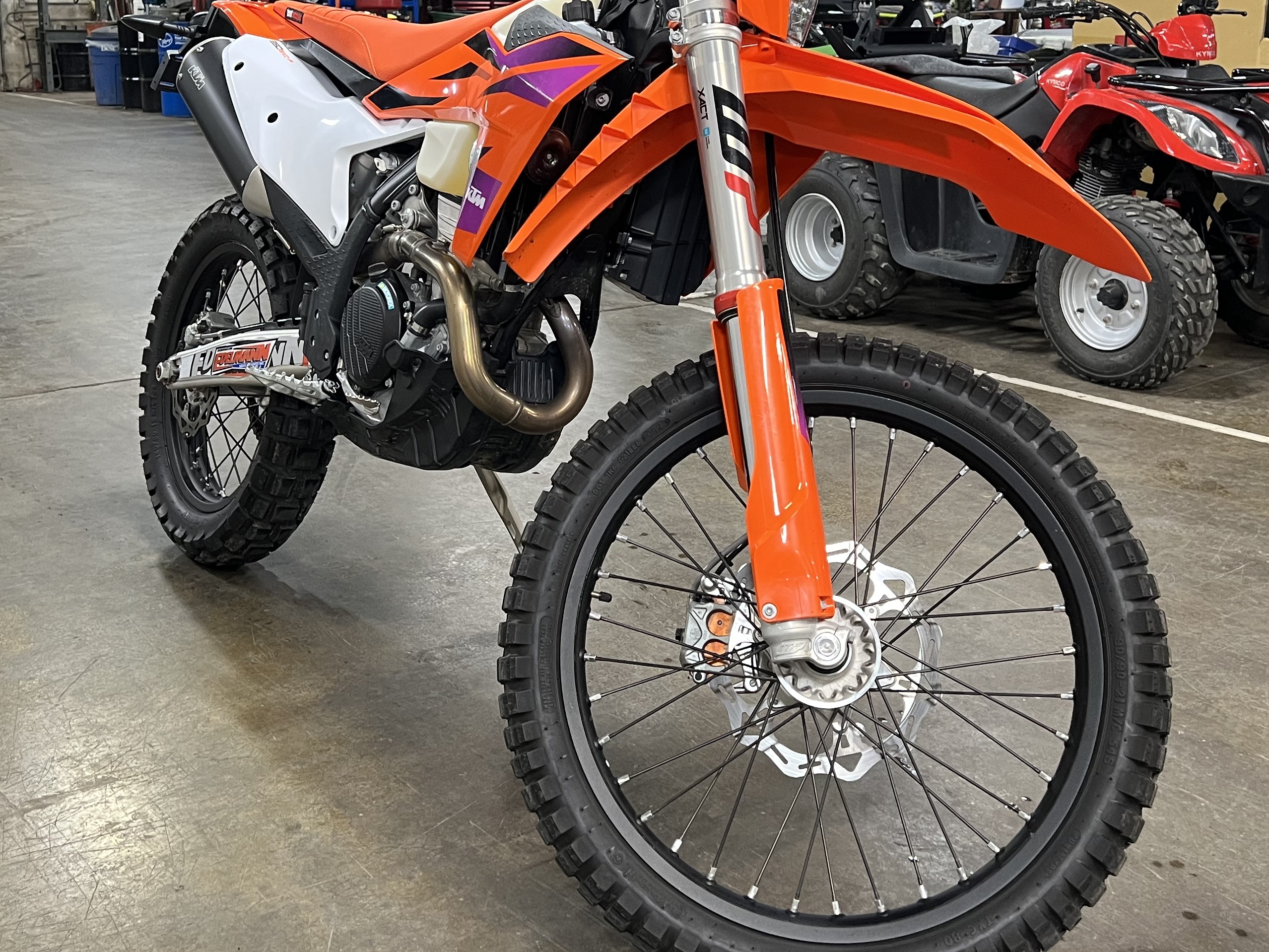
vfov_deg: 34.8
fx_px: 1503
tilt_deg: -11.3
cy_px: 316
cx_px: 619
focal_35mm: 41
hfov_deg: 45.8
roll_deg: -0.4
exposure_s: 1/60
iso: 200
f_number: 1.5
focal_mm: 5.7
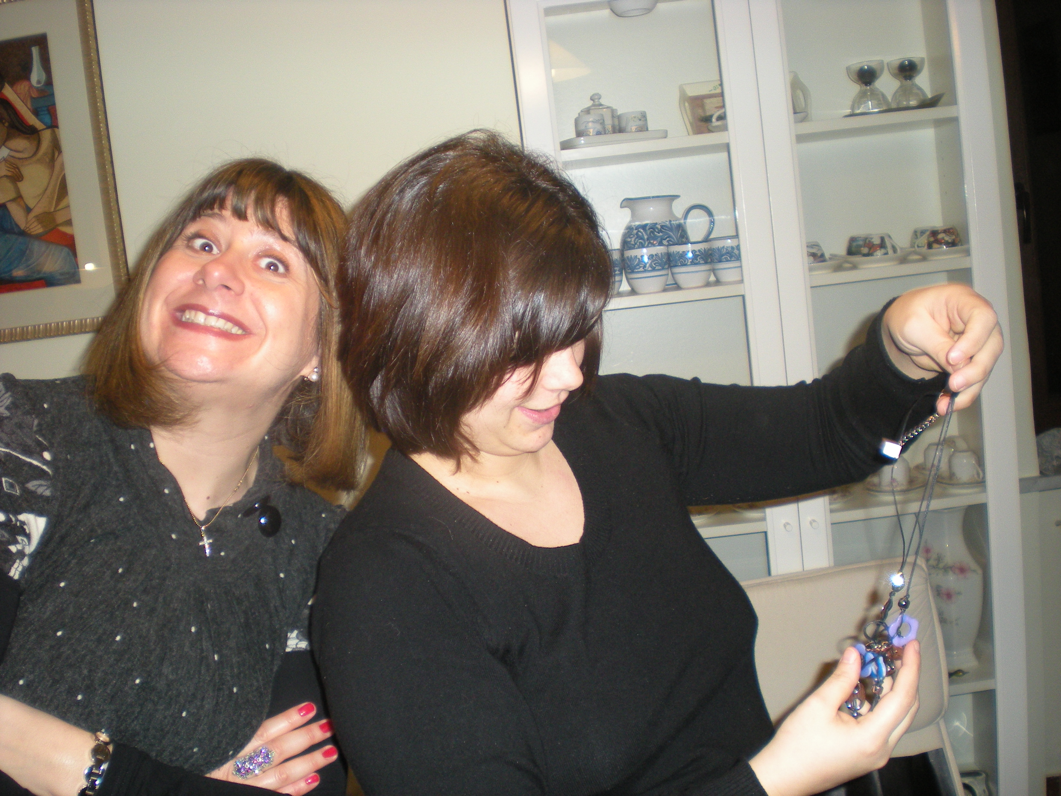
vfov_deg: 37.7
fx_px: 1165
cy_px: 398
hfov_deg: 49.0
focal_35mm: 38
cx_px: 530
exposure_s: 1/60
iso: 153
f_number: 3.1
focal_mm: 6.3
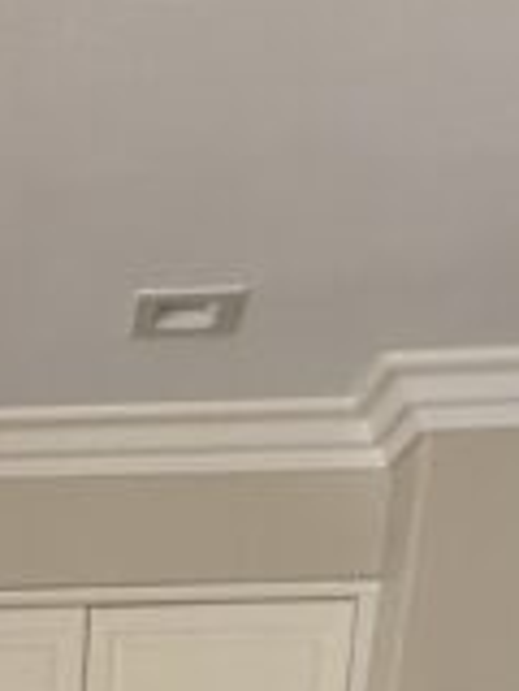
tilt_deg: -24.2
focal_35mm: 70
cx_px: -134
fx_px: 1399
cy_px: 1607
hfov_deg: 19.5
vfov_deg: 15.8
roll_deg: +1.5
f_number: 2.2
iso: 400
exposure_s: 1/60
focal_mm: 2.22
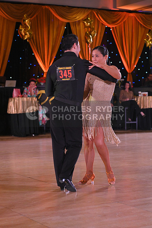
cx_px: 76
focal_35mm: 82
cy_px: 114
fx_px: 519
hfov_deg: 16.7
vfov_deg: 24.8
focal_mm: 82
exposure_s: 1/400
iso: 3200
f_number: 5
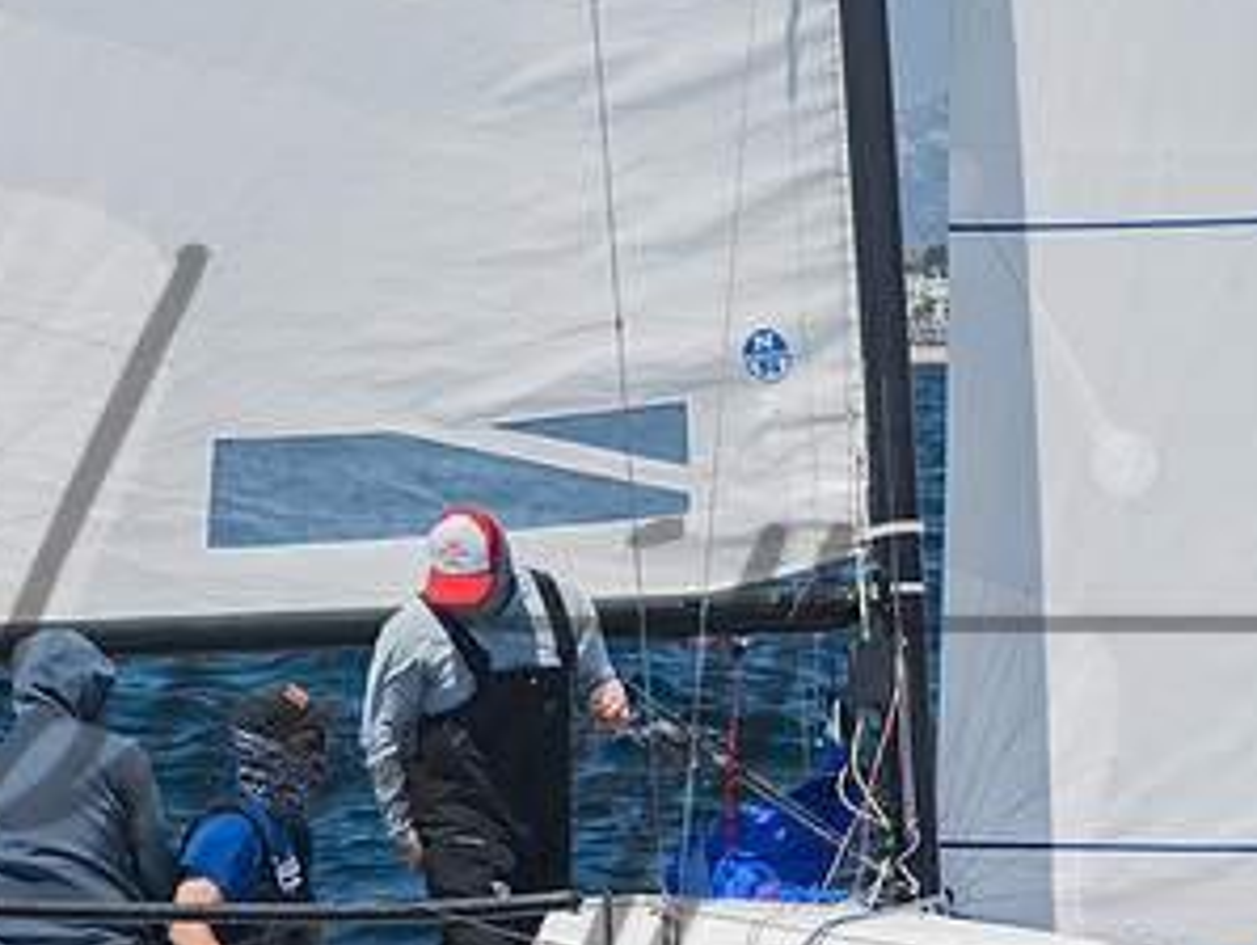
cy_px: 721
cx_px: 249
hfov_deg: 6.1
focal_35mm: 325
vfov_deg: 4.6
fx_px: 11811
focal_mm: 116
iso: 640
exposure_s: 1/1000
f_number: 14
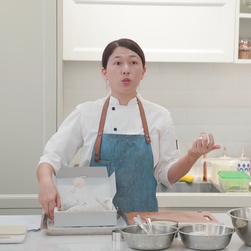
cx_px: 142
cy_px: 125
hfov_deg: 18.1
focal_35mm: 96
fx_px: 788
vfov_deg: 18.1
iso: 1250
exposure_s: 1/160
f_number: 4
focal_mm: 75
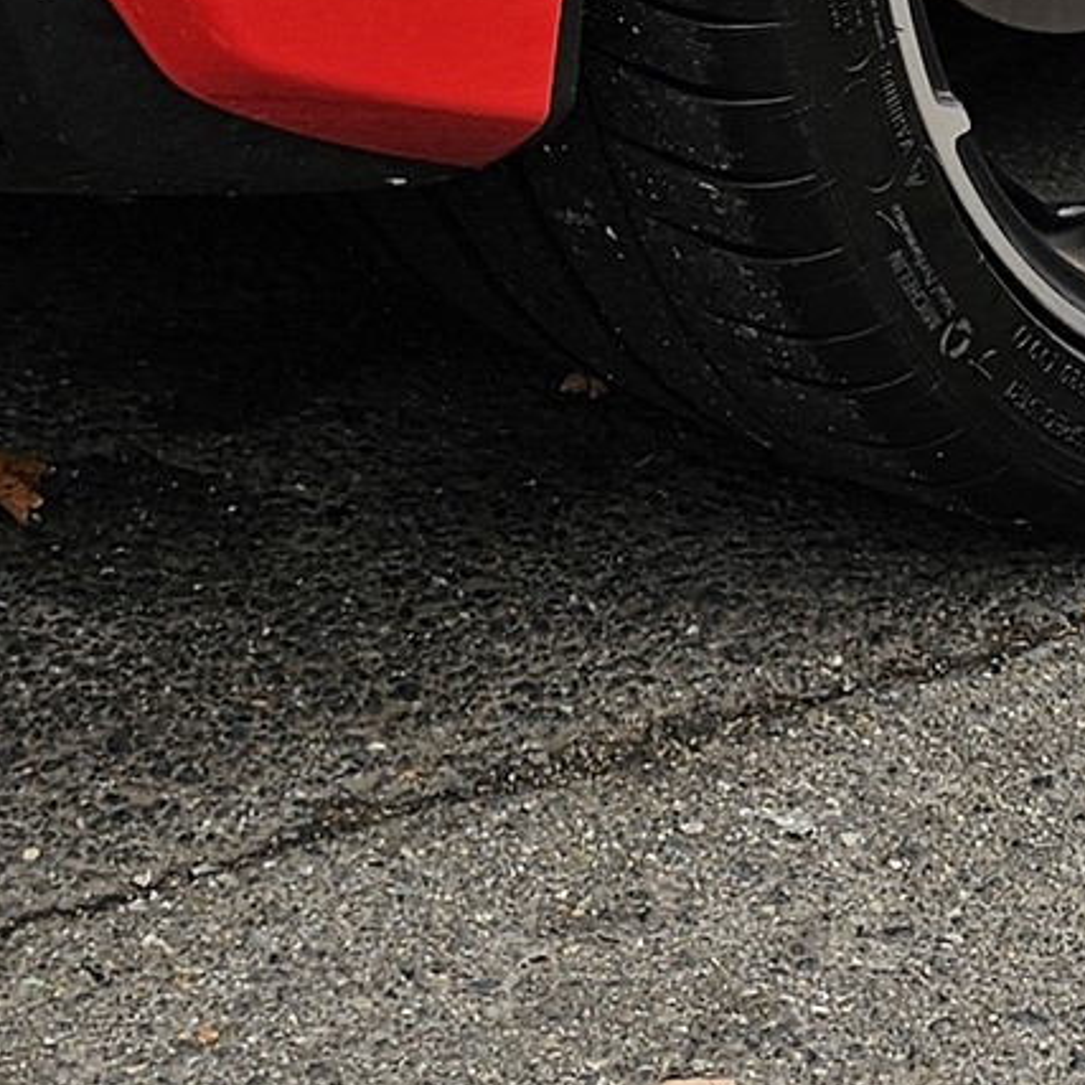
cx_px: 584
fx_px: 4858
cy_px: -892
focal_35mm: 137
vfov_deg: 11.7
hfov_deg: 12.7
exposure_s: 1/120
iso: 12
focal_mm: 6.3
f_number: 1.7
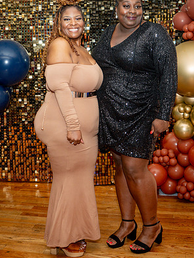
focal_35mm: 54
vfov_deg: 35.4
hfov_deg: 27.1
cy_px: 107
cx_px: 90
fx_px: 403
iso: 500
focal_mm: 28
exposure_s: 1/125
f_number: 3.5
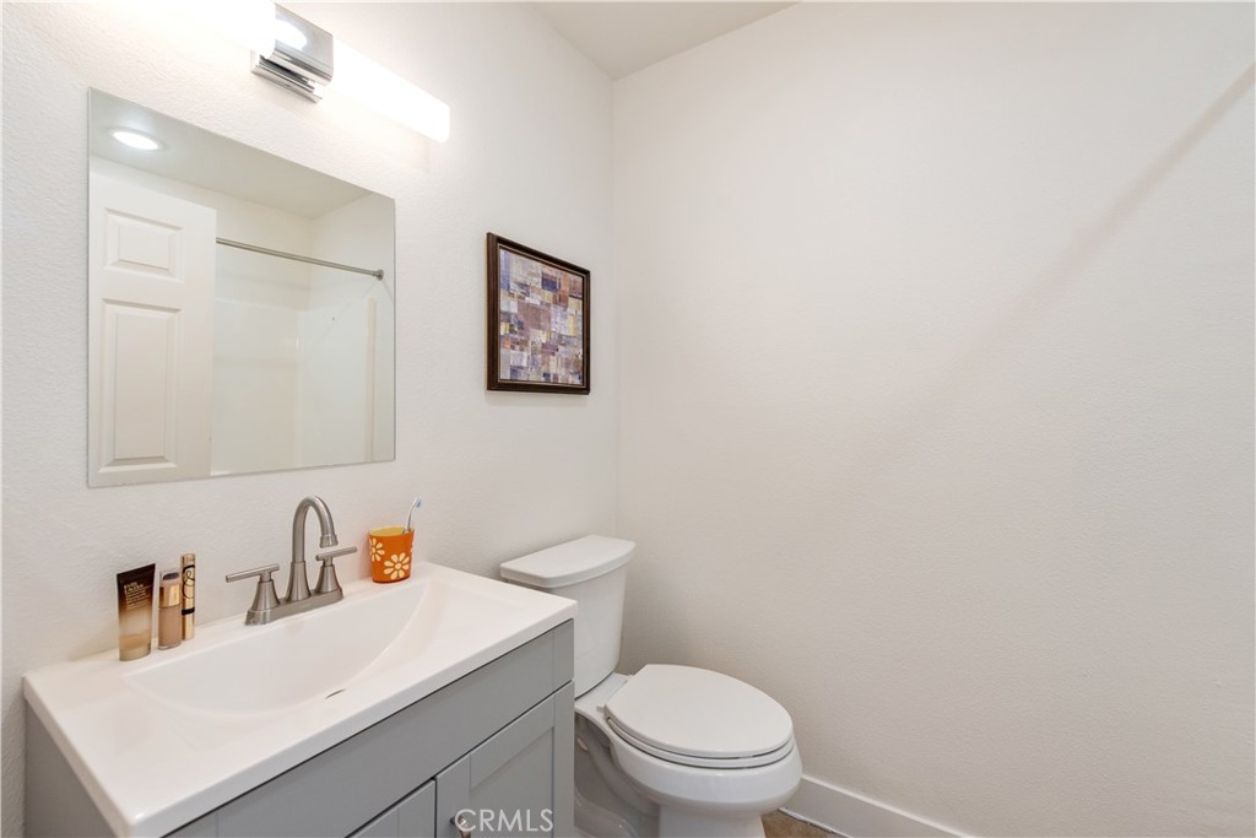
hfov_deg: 104.2
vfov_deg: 81.2
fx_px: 488
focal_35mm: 14
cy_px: 419
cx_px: 628
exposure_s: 1/125
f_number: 5.6
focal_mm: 14
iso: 400
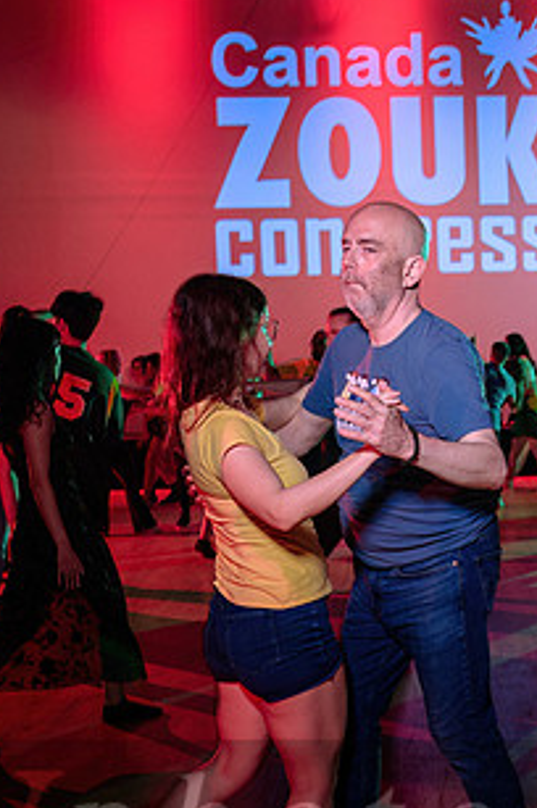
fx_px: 1301
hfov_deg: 22.5
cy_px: 476
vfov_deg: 34.4
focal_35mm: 58
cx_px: 534
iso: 1000
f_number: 3.2
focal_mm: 26
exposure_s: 1/60
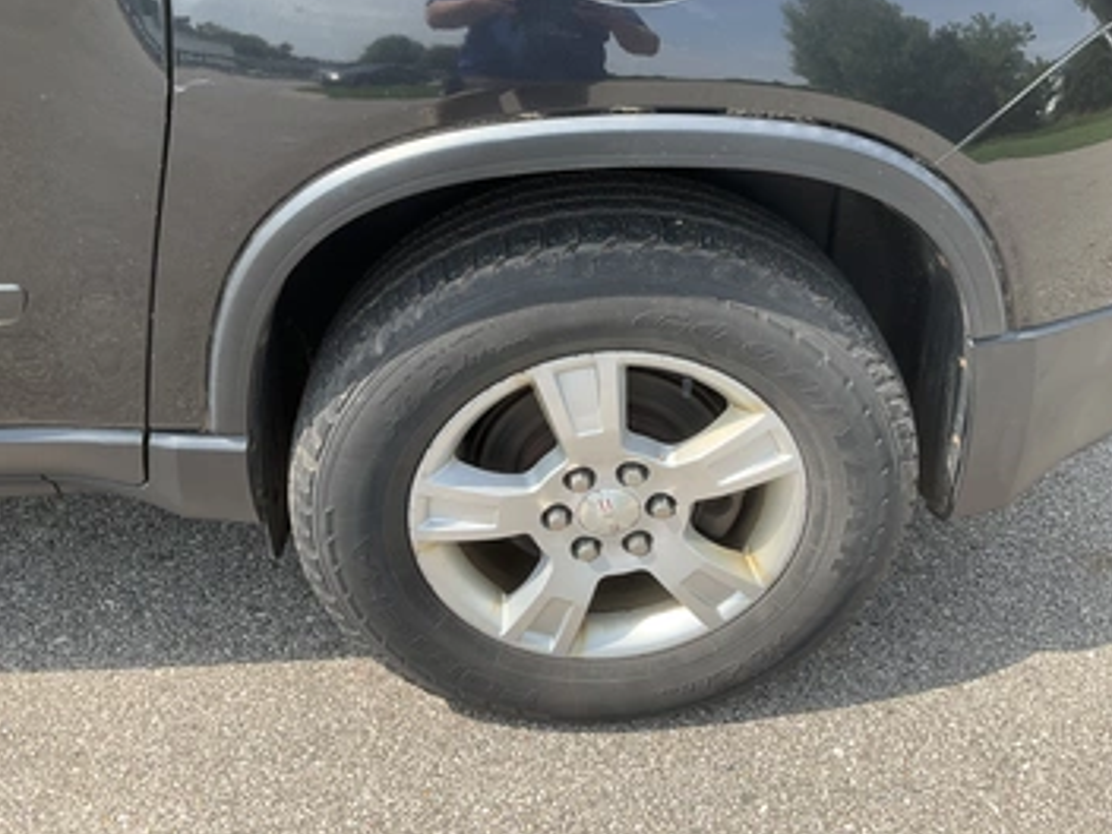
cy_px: 373
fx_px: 1060
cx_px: 600
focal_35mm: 33
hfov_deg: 55.3
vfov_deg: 42.9
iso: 25
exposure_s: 1/635
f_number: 1.8
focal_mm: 3
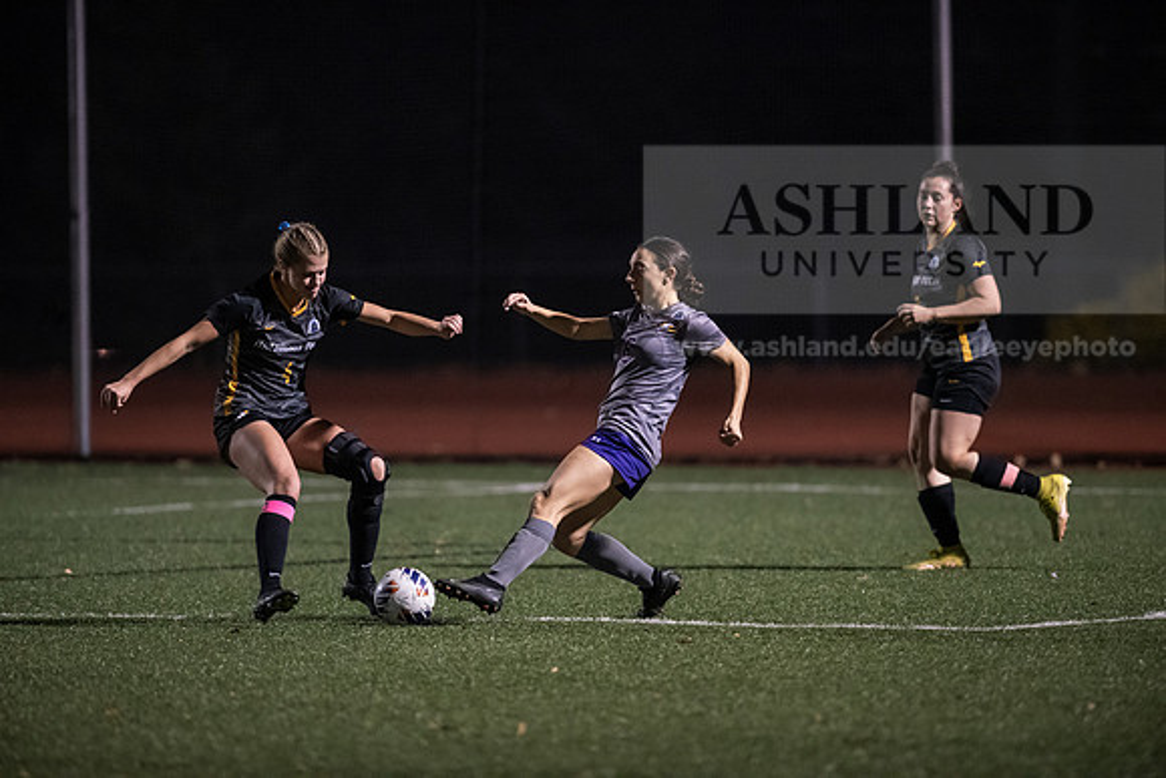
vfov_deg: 4.6
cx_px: 583
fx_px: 9718
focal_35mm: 300
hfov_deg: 6.9
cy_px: 389
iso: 8000
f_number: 2.8
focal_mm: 300
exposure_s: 1/1000
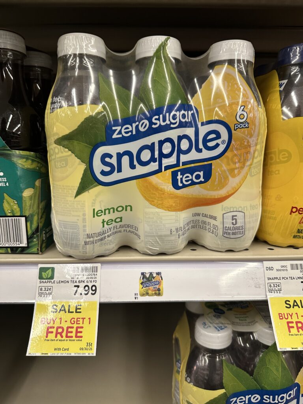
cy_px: 202
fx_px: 280
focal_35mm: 24
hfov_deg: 56.8
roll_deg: -1.7
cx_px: 152
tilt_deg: -13.9
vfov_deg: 71.6
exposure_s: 1/94
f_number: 1.78
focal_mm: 6.86
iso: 250
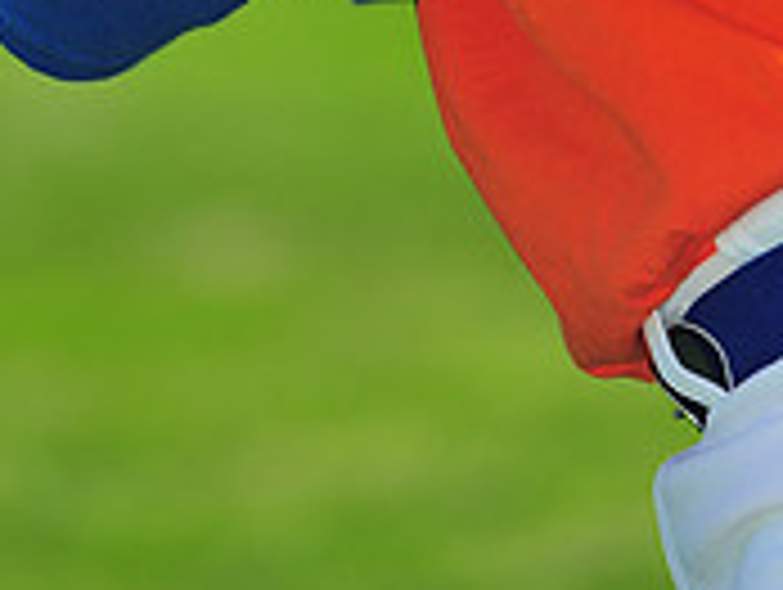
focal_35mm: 640
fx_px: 14497
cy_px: -635
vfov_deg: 2.3
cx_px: 360
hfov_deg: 3.1
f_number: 4.5
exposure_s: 1/1600
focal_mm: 200
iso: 200
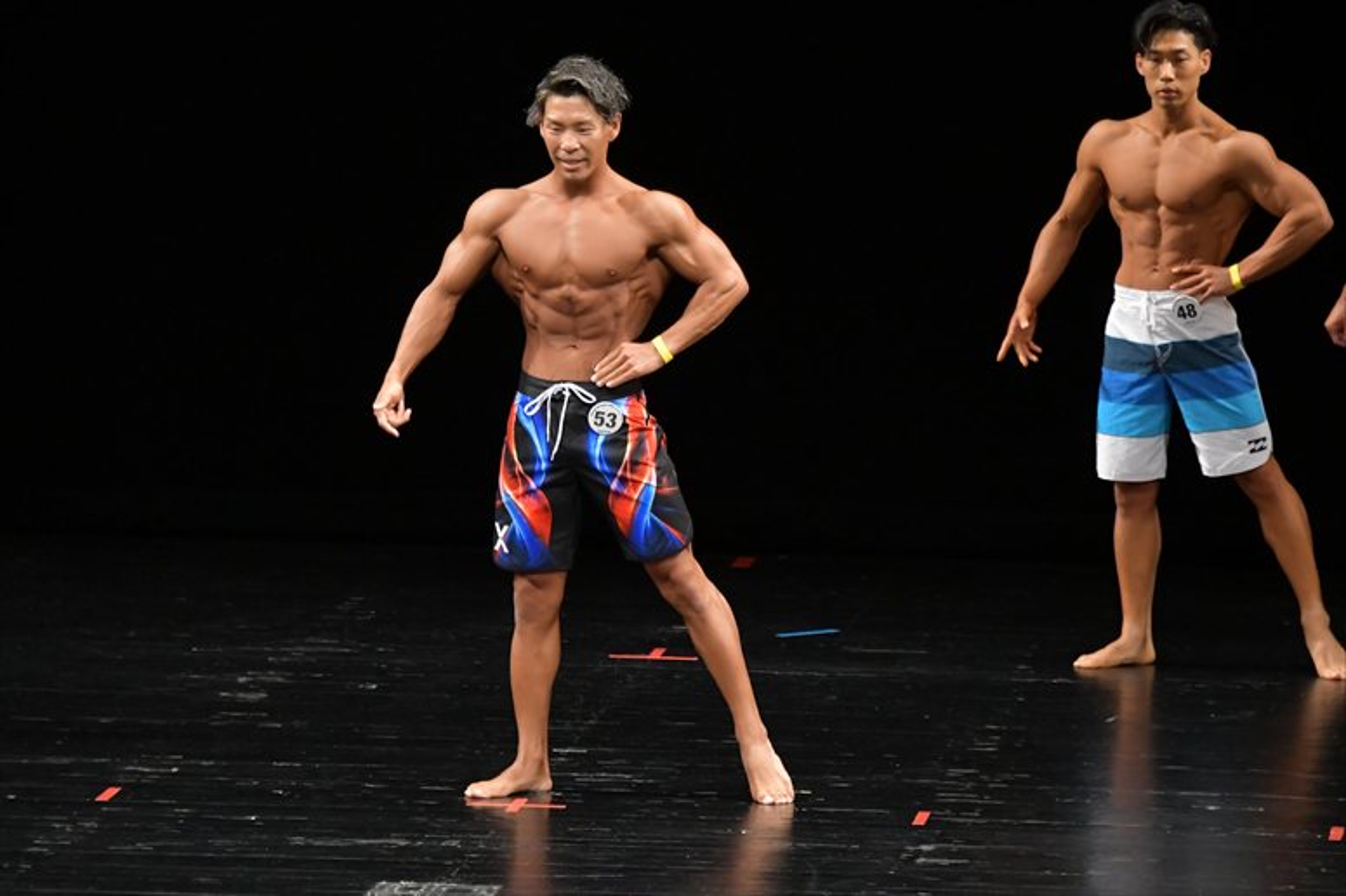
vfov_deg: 4.8
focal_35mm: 285
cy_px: 448
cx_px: 673
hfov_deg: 7.2
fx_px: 10651
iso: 3200
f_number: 5.6
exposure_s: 1/400
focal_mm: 190
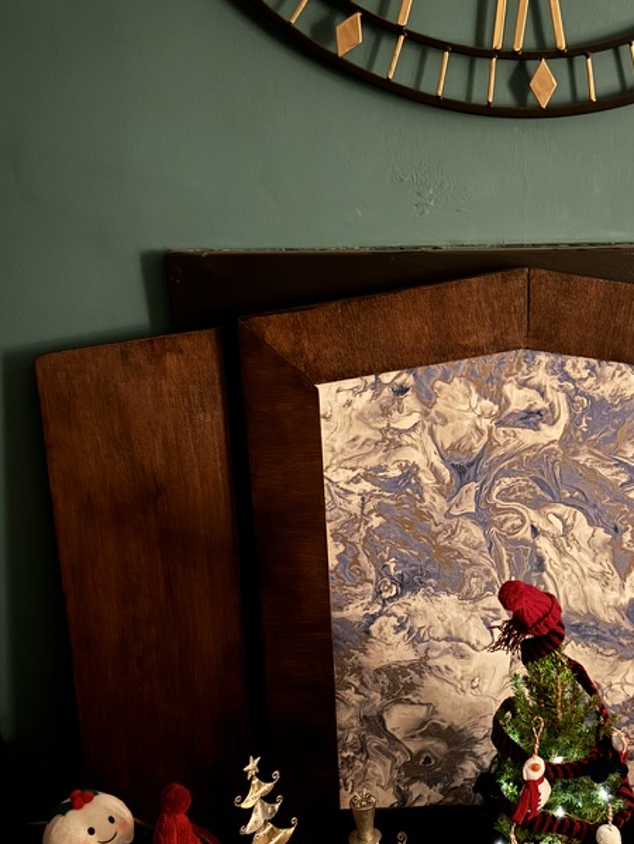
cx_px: 473
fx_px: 1000
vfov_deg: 45.2
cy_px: 545
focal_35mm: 41
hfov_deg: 34.5
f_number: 1.78
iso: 1250
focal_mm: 6.76
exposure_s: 1/2
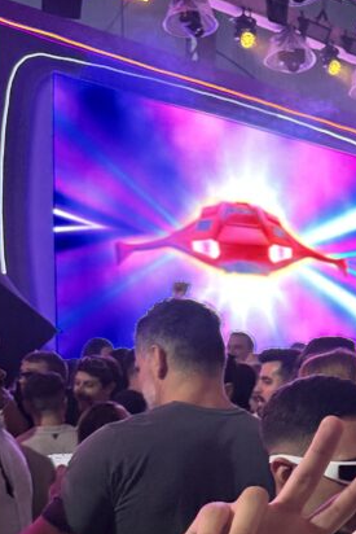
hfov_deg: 19.8
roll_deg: +2.3
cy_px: 359
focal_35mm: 62
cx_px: 485
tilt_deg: +2.7
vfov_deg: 32.1
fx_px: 919
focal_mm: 6.86
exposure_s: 1/120
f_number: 1.78
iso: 125
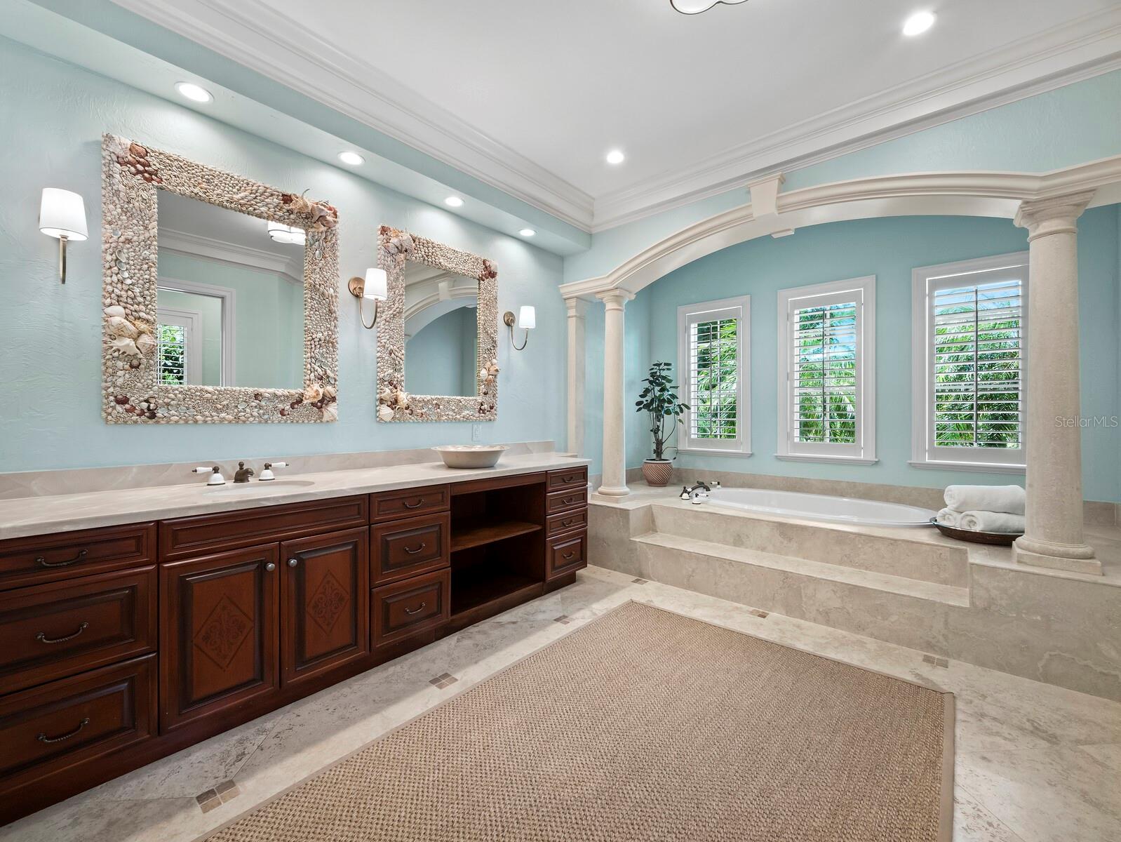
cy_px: 421
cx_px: 560
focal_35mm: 14
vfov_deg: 85.7
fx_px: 454
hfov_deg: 102.0
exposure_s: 1/5
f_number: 10
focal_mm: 7
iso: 400
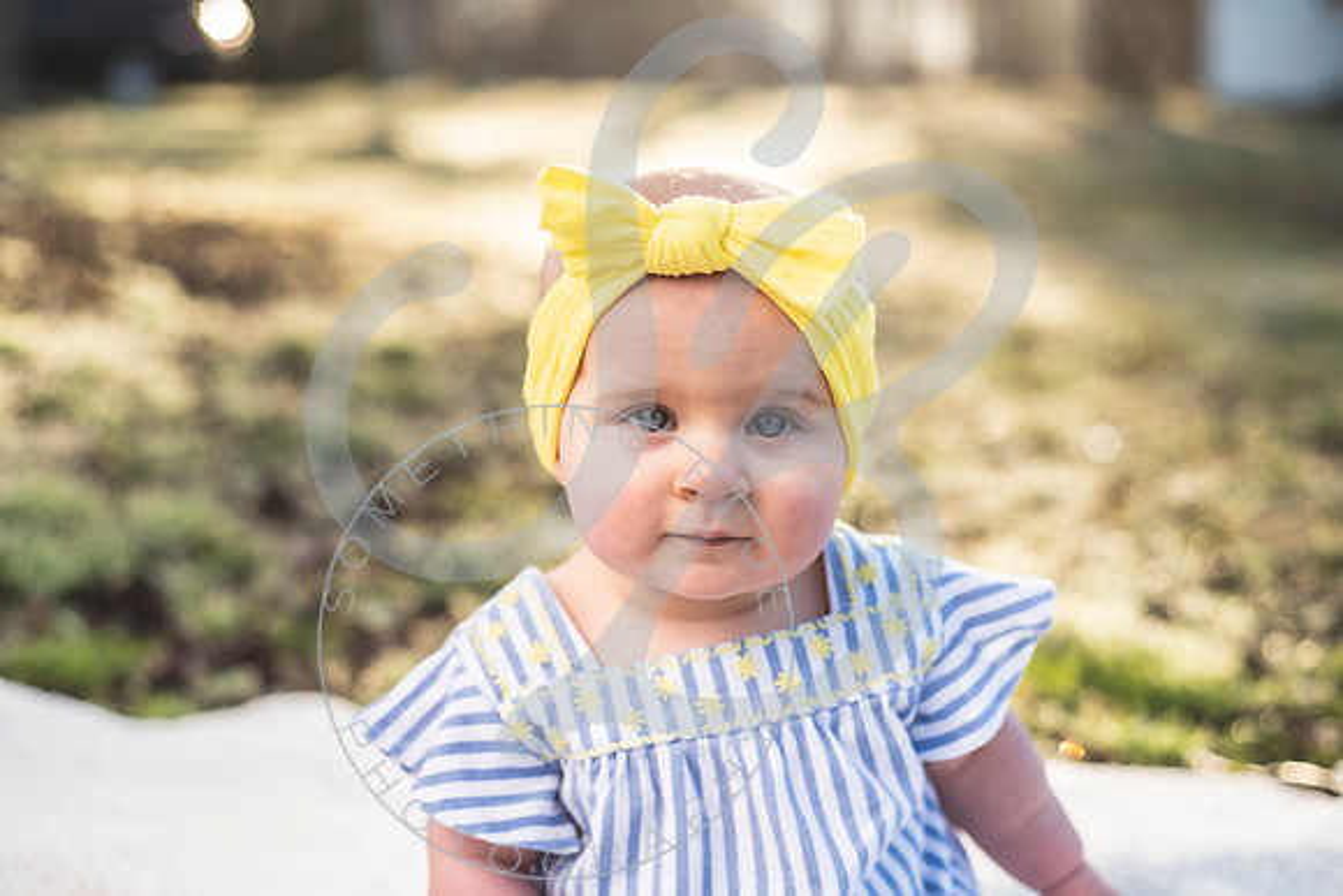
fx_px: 1866
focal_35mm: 50
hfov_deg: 39.6
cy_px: 448
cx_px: 672
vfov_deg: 27.0
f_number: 2.8
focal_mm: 50
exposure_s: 1/320
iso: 100
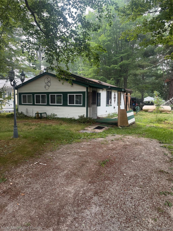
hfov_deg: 56.8
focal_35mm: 24
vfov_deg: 71.6
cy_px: 116
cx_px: 86
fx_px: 160
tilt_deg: -6.8
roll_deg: -0.3
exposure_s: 1/654
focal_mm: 6.76
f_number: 1.78
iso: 100
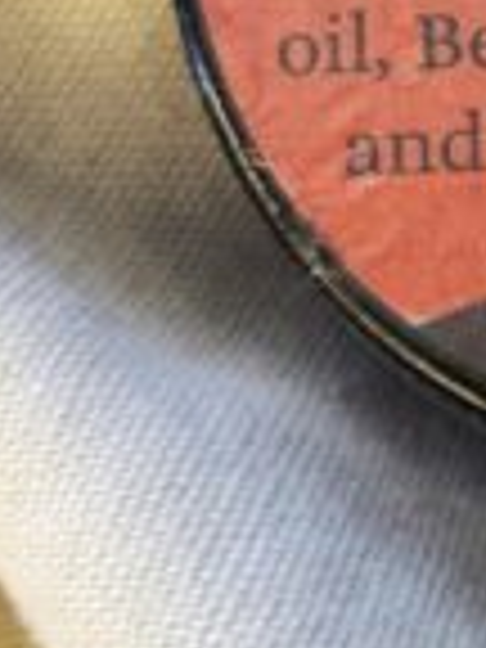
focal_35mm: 128
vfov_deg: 15.2
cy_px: 50
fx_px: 2396
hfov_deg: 10.8
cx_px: 904
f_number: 1.8
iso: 200
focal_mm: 5.4
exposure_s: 1/120
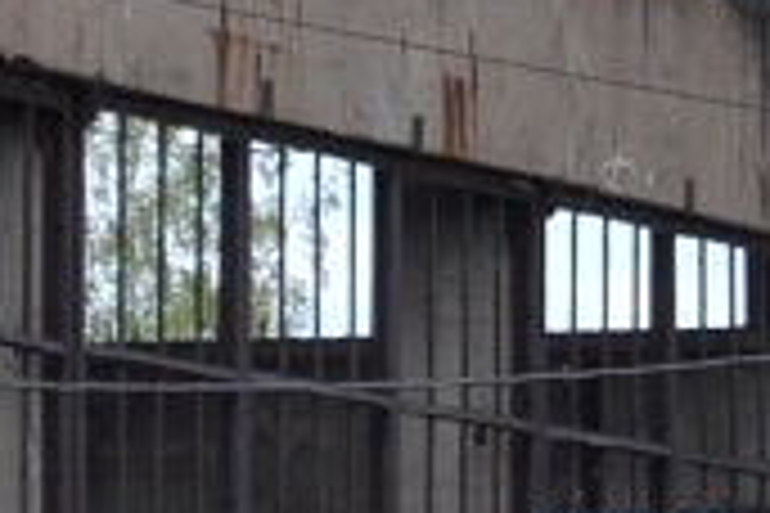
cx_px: 2305
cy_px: 747
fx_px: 14672
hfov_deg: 3.0
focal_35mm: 686
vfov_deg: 2.0
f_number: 5
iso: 400
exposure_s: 1/800
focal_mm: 58
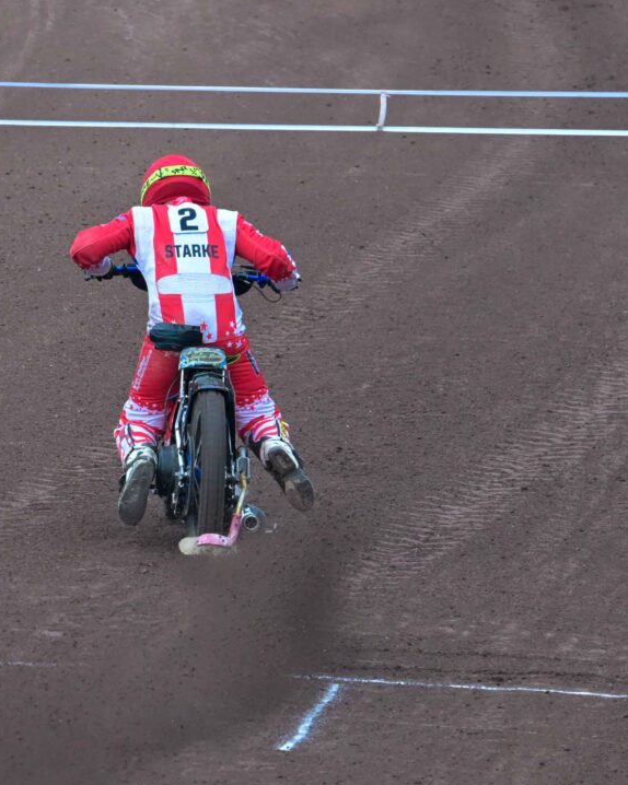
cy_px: 322
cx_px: -171
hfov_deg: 2.2
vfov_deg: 2.8
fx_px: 16340
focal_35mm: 703
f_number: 5
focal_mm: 210
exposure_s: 1/640
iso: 1800
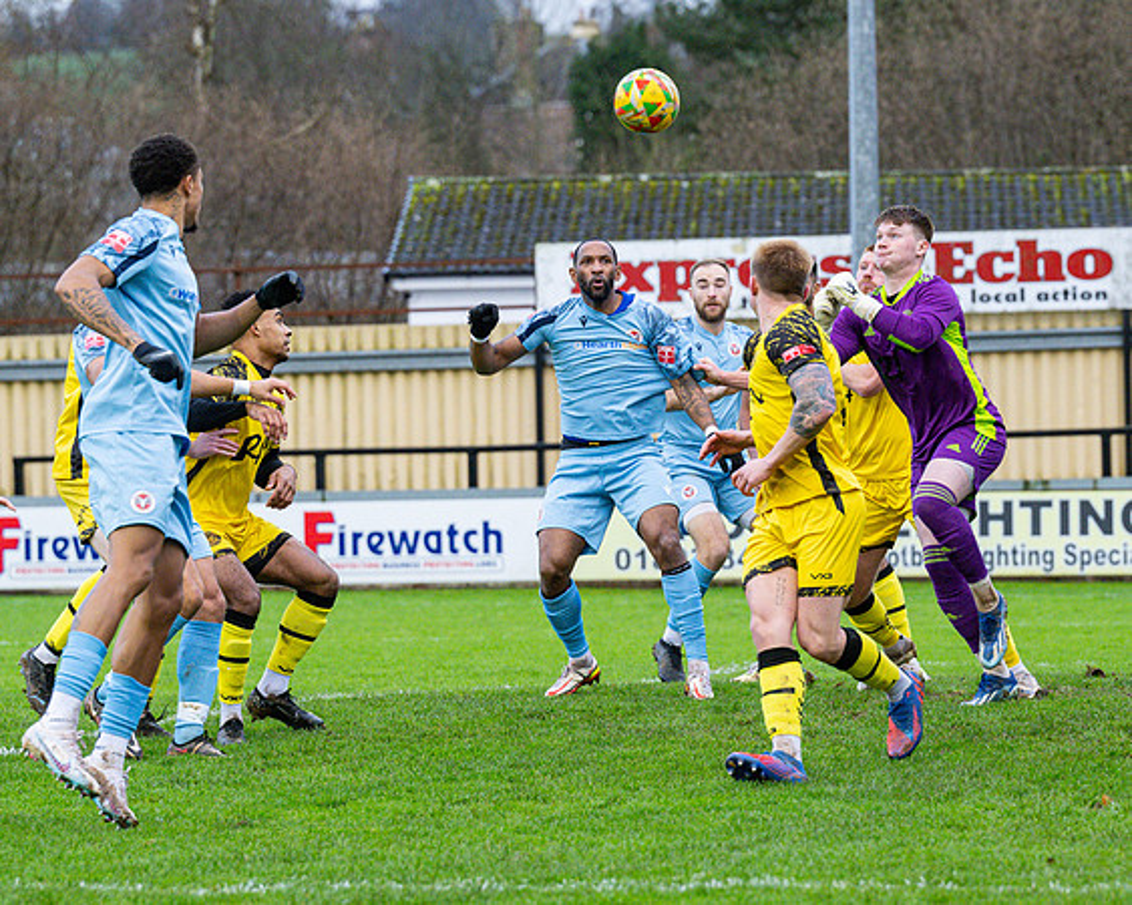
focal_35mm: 204
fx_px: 6827
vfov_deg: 7.6
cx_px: 648
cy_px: 430
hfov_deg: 9.5
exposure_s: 1/1250
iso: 2000
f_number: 4
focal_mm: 130
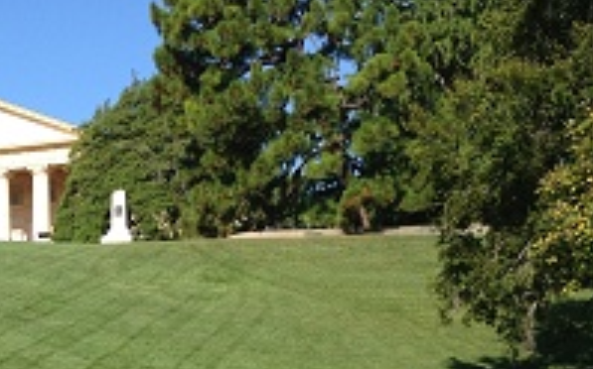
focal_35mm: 84
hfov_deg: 23.8
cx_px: 27
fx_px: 1356
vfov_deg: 14.9
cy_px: 475
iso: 50
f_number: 2.4
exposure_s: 1/1126
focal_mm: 4.28
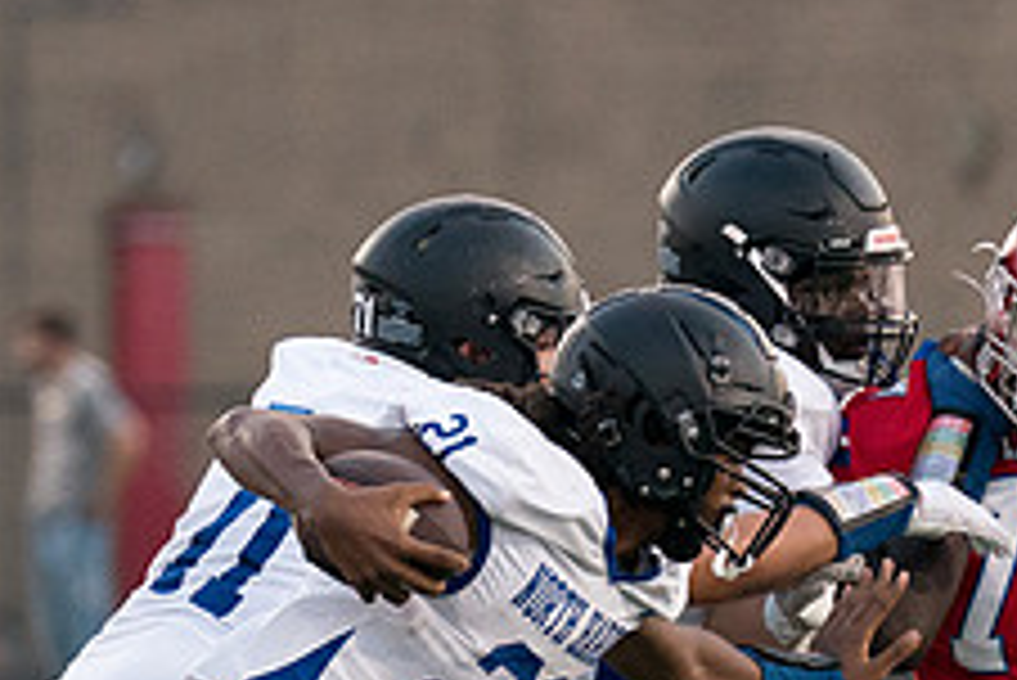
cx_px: 534
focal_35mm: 754
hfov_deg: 2.7
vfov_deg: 1.8
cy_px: 730
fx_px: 21313
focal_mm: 200
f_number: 2.8
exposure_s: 1/2000
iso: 3200
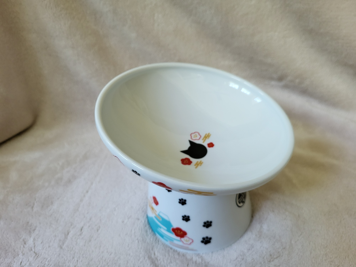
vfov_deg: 53.1
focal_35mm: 26
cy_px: 134
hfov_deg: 67.3
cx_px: 178
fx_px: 267
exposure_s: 1/120
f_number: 1.8
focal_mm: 5.4
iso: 250
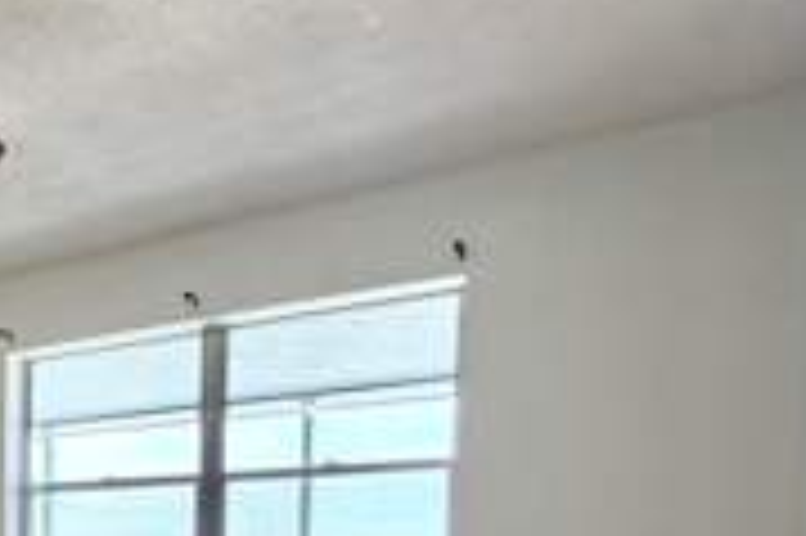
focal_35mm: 39
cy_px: 633
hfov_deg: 42.5
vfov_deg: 29.6
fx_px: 872
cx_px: -9
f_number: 2.2
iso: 250
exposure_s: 1/120
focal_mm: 2.22
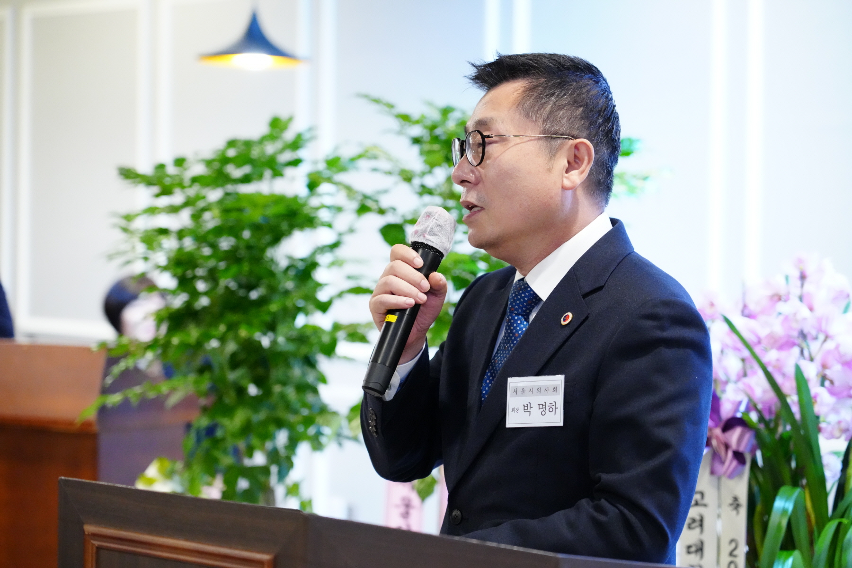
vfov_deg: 13.0
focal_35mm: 105
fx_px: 2485
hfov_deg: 19.5
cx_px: 426
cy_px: 284
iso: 10000
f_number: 4
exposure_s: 1/125
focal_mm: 105
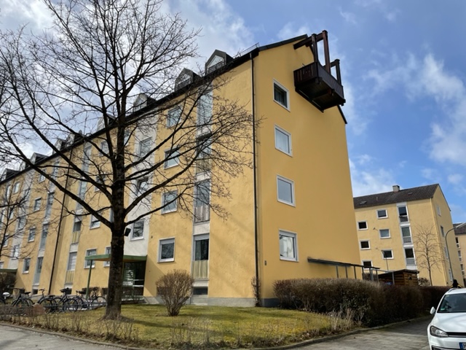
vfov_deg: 53.1
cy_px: 175
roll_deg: +0.3
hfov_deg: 67.3
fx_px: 350
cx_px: 233
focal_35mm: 26
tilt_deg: +18.6
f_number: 1.6
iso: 32
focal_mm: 4.2
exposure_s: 1/4831
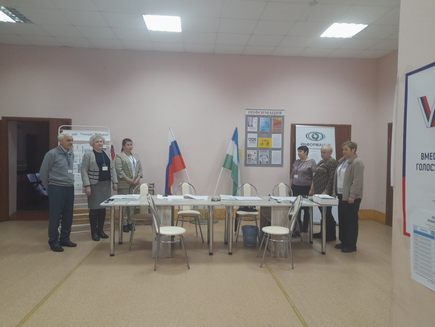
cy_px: 164
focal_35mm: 25
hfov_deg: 69.4
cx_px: 218
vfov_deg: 54.9
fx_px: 314
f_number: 2
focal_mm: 4.6
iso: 250
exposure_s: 1/50
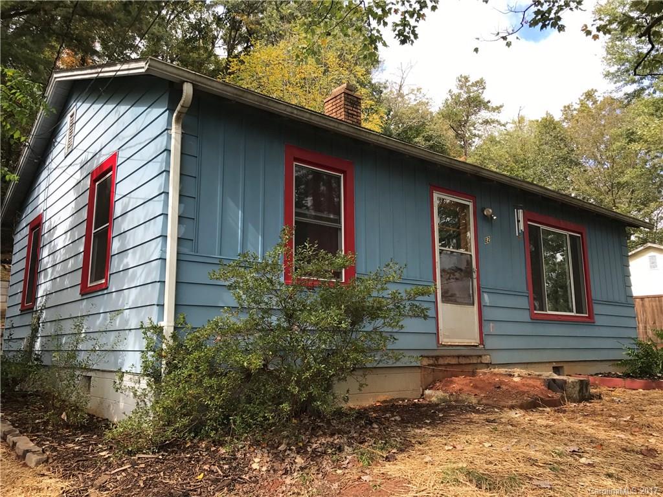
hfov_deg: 63.4
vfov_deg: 49.7
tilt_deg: +11.8
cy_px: 248
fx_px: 536
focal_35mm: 28
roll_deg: -0.5
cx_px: 332
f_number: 1.8
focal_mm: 3.99
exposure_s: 1/496
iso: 20
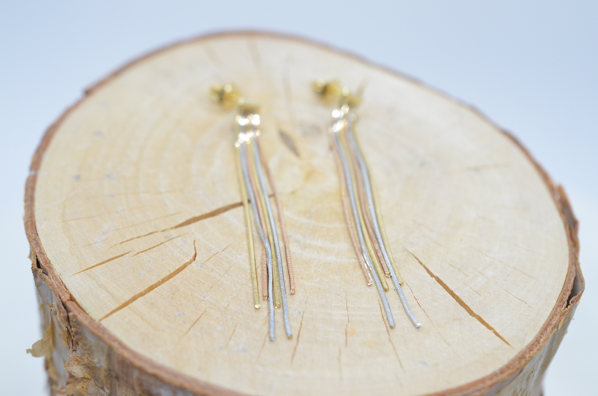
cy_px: 198
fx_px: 995
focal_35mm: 60
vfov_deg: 22.5
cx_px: 299
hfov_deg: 33.5
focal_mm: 40
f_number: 5.6
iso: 3200
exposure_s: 1/1000
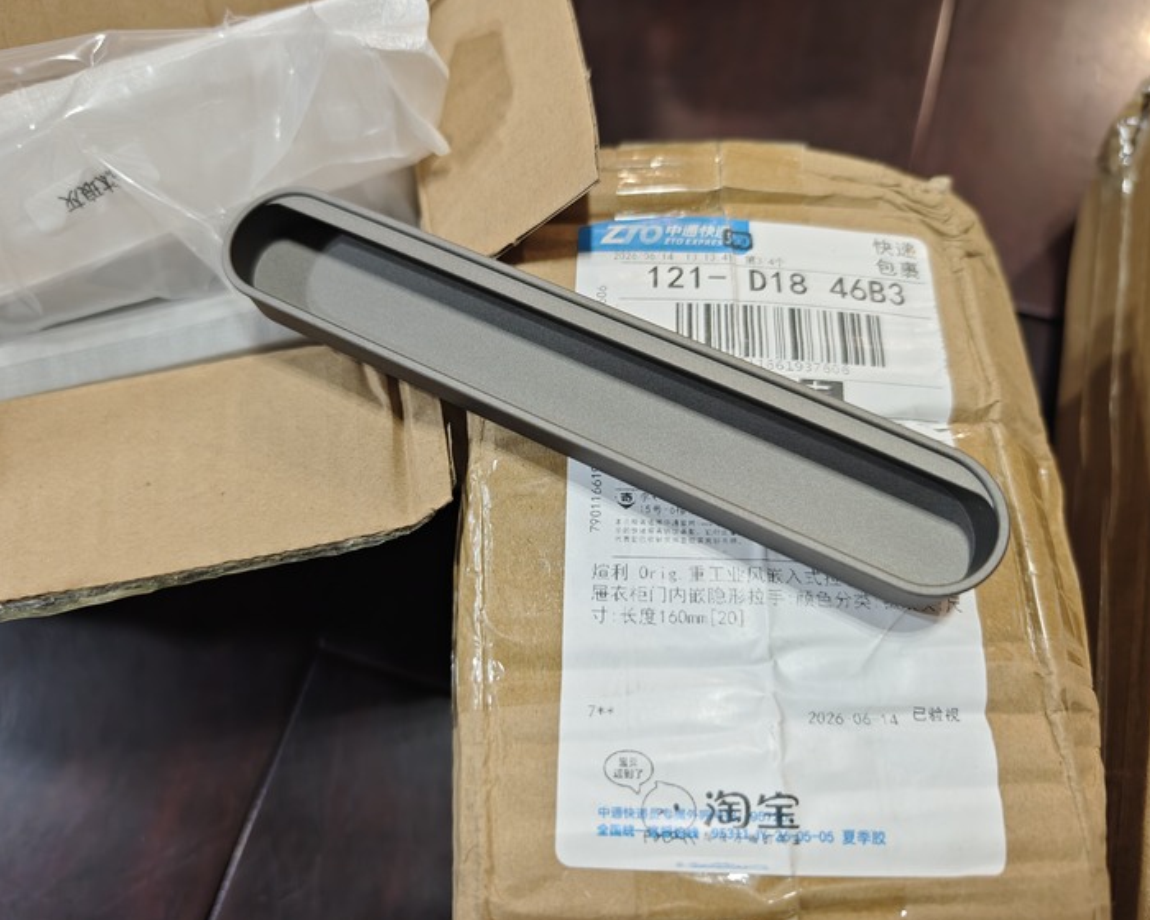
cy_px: 451
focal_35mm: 25
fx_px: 851
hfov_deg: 68.0
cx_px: 522
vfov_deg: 56.8
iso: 324
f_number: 1.75
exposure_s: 1/60
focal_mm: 8.67
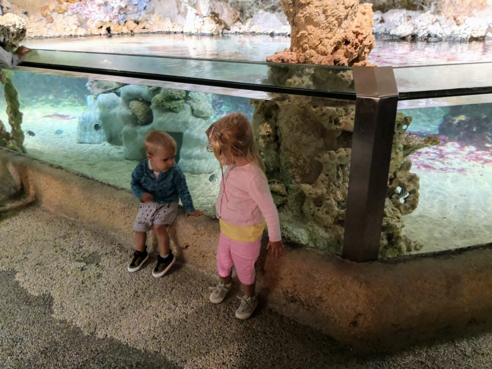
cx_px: 246
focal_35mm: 27
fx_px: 384
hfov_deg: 65.3
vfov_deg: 51.4
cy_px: 184
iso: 400
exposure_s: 1/50
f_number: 1.8
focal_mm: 3.95
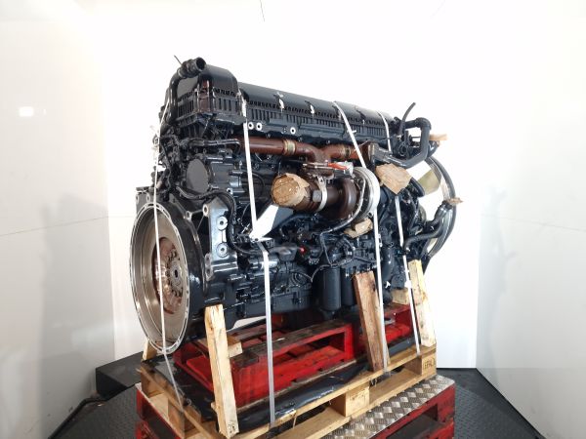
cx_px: 293
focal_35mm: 23
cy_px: 220
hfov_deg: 73.9
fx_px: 389
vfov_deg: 58.9
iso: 125
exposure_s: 1/50
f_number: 1.8
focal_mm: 6.4
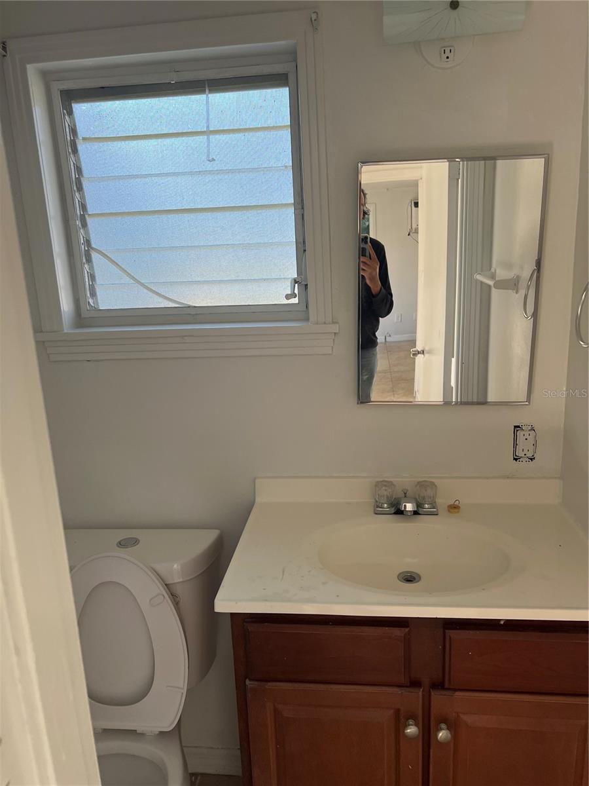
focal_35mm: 26
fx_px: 590
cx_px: 294
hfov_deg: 53.1
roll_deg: +2.4
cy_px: 393
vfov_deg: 67.3
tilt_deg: -13.8
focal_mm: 5.7
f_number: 1.5
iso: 50
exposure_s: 1/121
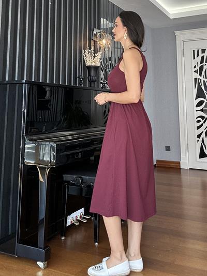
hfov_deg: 46.8
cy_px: 138
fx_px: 239
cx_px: 104
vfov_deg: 60.0
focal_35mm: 30
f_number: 1.9
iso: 80
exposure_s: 1/108
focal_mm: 2.69
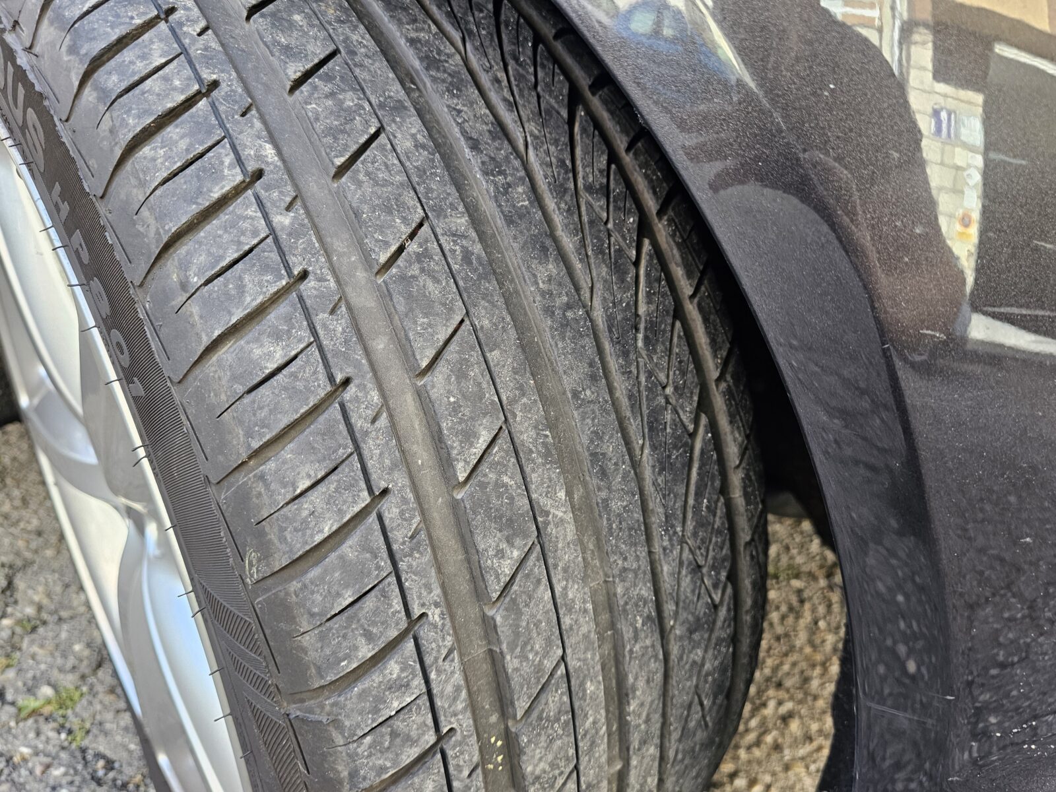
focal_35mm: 23
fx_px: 702
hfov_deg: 73.9
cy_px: 396
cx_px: 528
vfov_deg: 58.9
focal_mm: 6.3
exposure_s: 1/180
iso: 125
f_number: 1.7
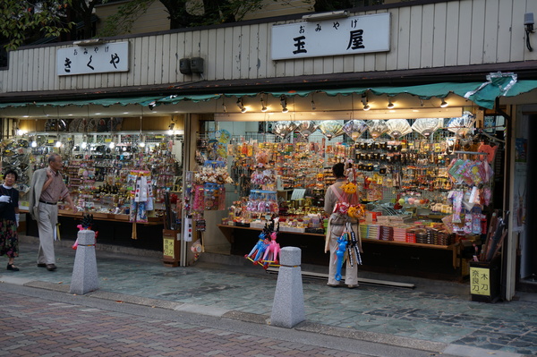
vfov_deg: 28.0
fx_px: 715
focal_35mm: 48
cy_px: 178
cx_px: 268
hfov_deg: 41.1
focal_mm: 32
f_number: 5
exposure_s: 1/60
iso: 200
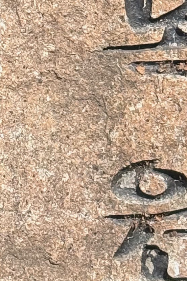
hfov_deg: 5.2
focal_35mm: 263
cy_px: -235
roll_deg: -1.0
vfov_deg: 7.6
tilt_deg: -6.5
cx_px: 202
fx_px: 2048
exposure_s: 1/1082
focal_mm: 5.96
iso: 32
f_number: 1.6
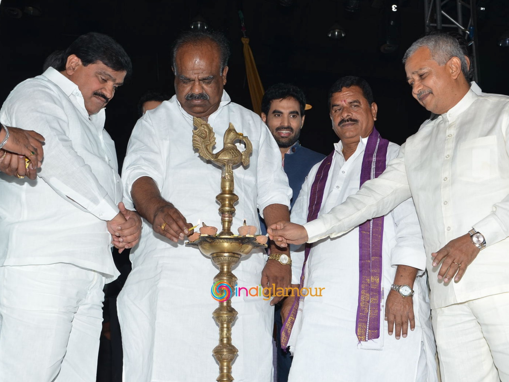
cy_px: 188
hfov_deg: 36.2
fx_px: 779
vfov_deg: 27.5
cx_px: 268
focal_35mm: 53
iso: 250
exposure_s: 1/125
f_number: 6.3
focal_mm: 32
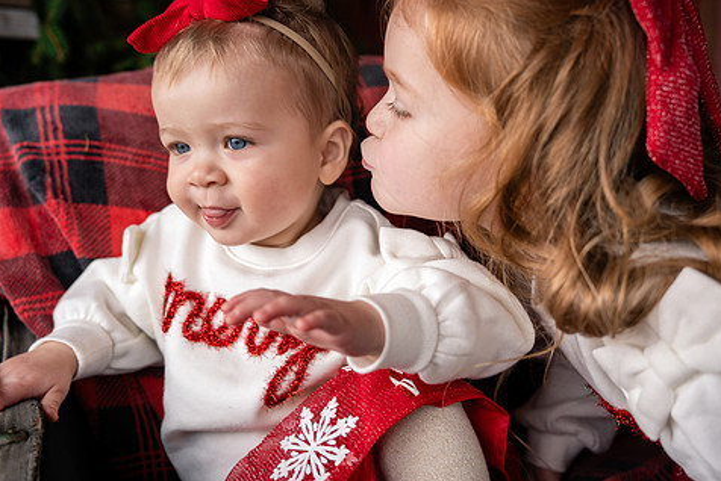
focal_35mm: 39
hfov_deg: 49.5
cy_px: 219
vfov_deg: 34.2
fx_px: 782
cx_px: 365
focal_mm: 32
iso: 320
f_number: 3.2
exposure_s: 1/250
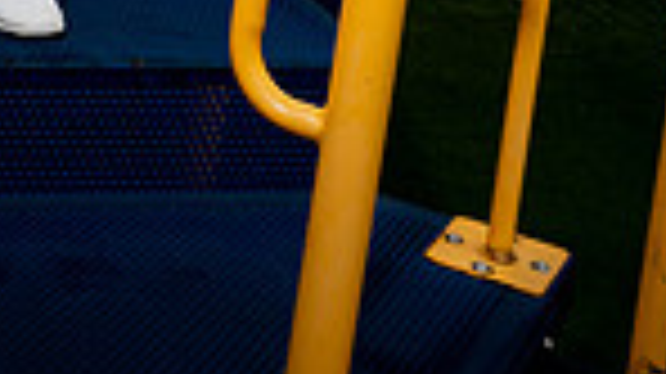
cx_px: 68
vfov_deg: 9.0
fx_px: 2135
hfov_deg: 17.5
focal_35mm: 121
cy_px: -541
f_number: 5.6
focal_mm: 38
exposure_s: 1/250
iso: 100
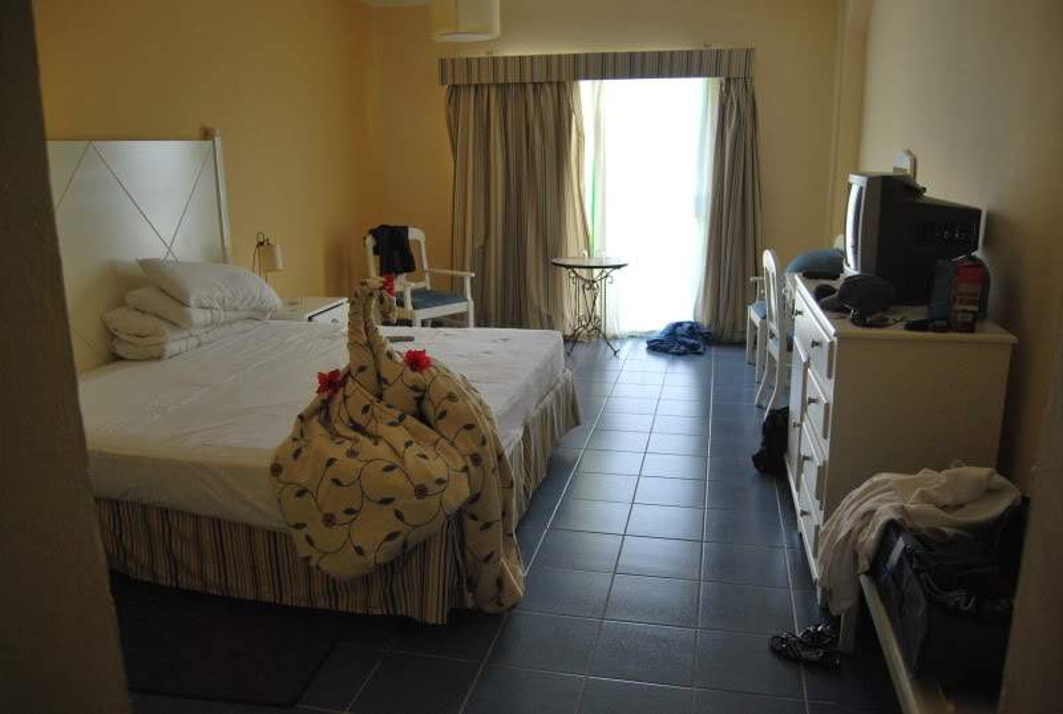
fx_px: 799
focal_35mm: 27
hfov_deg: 67.3
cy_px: 357
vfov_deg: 48.1
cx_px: 532
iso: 200
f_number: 3.5
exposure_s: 1/50
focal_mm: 18
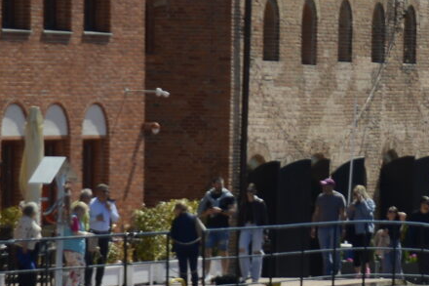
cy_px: 110
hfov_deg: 4.1
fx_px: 5896
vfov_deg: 2.8
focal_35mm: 495
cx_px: 1216
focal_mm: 85
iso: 180
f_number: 4
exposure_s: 1/1600
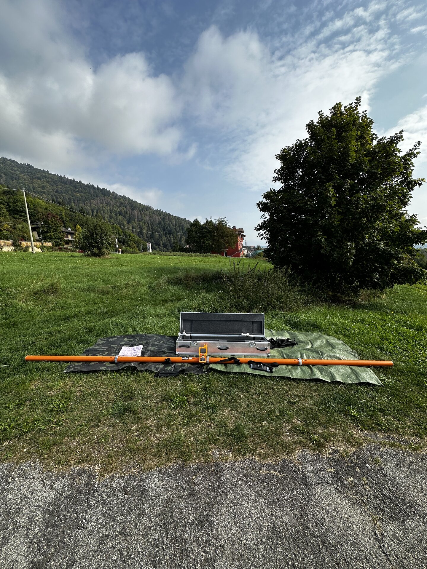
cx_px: 214
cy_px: 284
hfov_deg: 85.7
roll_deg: +1.8
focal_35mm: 14
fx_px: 230
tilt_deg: -6.6
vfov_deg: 102.1
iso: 40
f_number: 2.2
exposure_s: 1/1319
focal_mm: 2.22
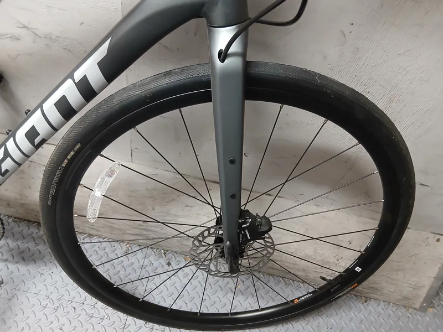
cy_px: 166
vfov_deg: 53.1
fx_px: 333
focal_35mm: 26
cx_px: 222
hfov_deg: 67.3
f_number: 1.8
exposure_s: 1/25
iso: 320
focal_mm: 3.98
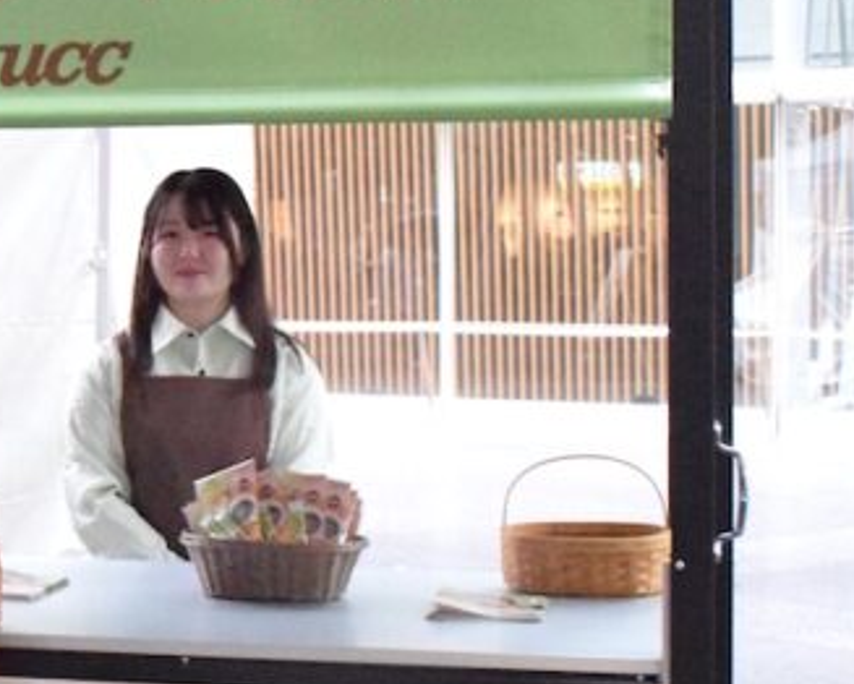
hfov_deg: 19.5
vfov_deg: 16.6
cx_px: -165
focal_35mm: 92
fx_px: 2339
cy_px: 330
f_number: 5.6
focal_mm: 21
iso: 12800
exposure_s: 1/60
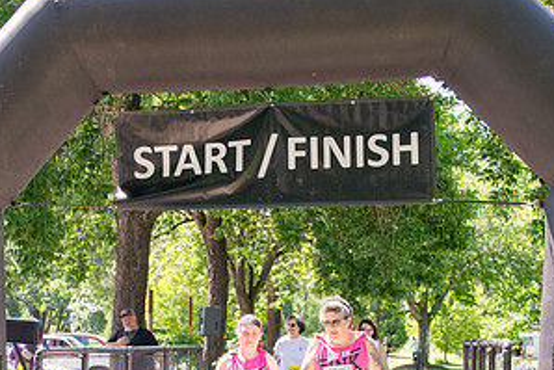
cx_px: 316
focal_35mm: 70
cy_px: 338
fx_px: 1078
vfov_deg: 19.1
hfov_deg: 28.8
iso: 500
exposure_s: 1/400
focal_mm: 24
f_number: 4
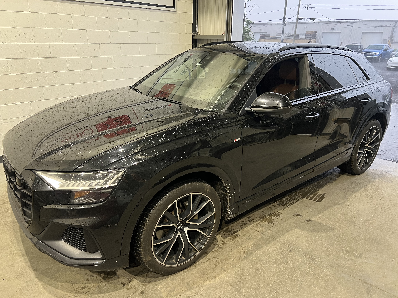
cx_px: 199
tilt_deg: -20.6
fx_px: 299
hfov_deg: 67.3
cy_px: 149
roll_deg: -0.6
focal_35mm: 26
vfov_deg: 53.1
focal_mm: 5.7
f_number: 1.5
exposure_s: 1/60
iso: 160
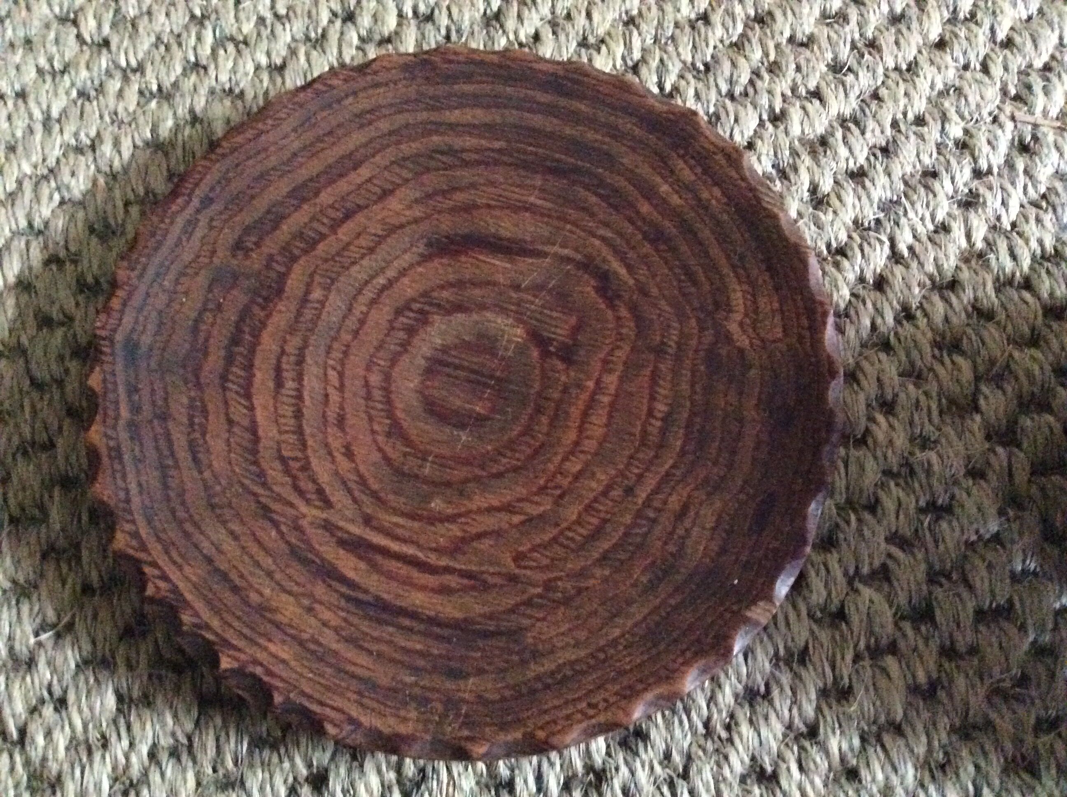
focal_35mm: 32
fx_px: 985
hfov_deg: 56.9
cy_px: 398
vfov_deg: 44.1
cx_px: 534
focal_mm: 3.3
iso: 800
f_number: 2.4
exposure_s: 1/17
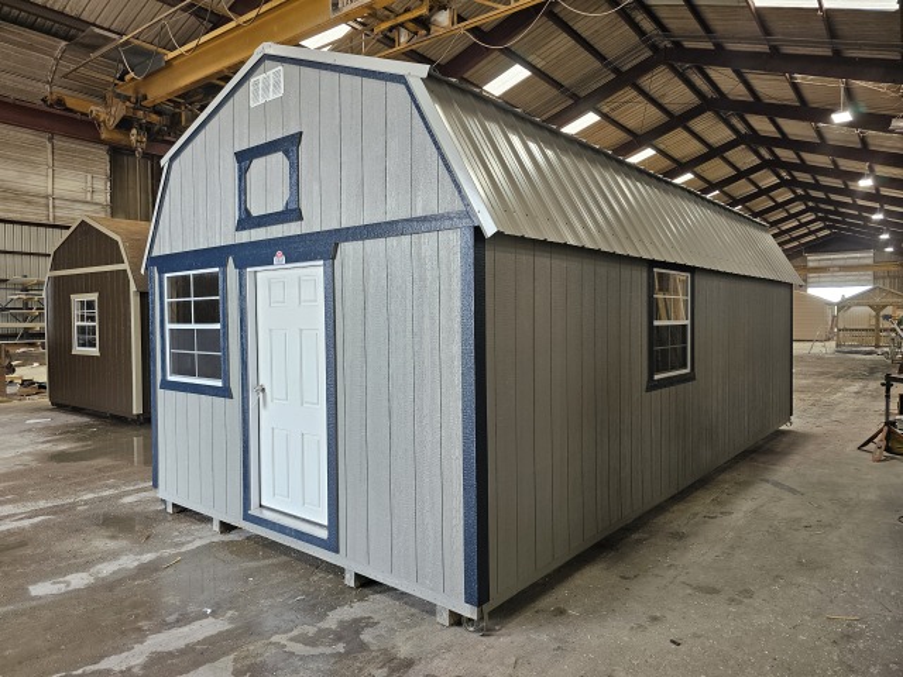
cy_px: 338
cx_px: 452
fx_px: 600
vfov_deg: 58.9
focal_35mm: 23
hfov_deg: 73.9
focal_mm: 6.3
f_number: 1.7
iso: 160
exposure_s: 1/120
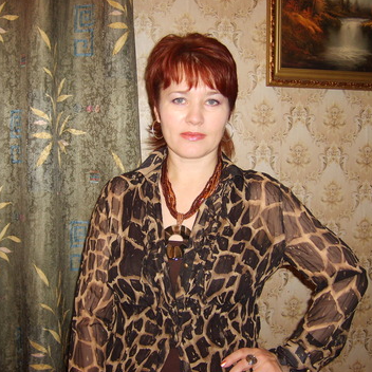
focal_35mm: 44
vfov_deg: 38.3
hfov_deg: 38.3
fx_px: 535
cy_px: 184
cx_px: 173
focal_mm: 5.8
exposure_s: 1/45
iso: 100
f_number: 2.8
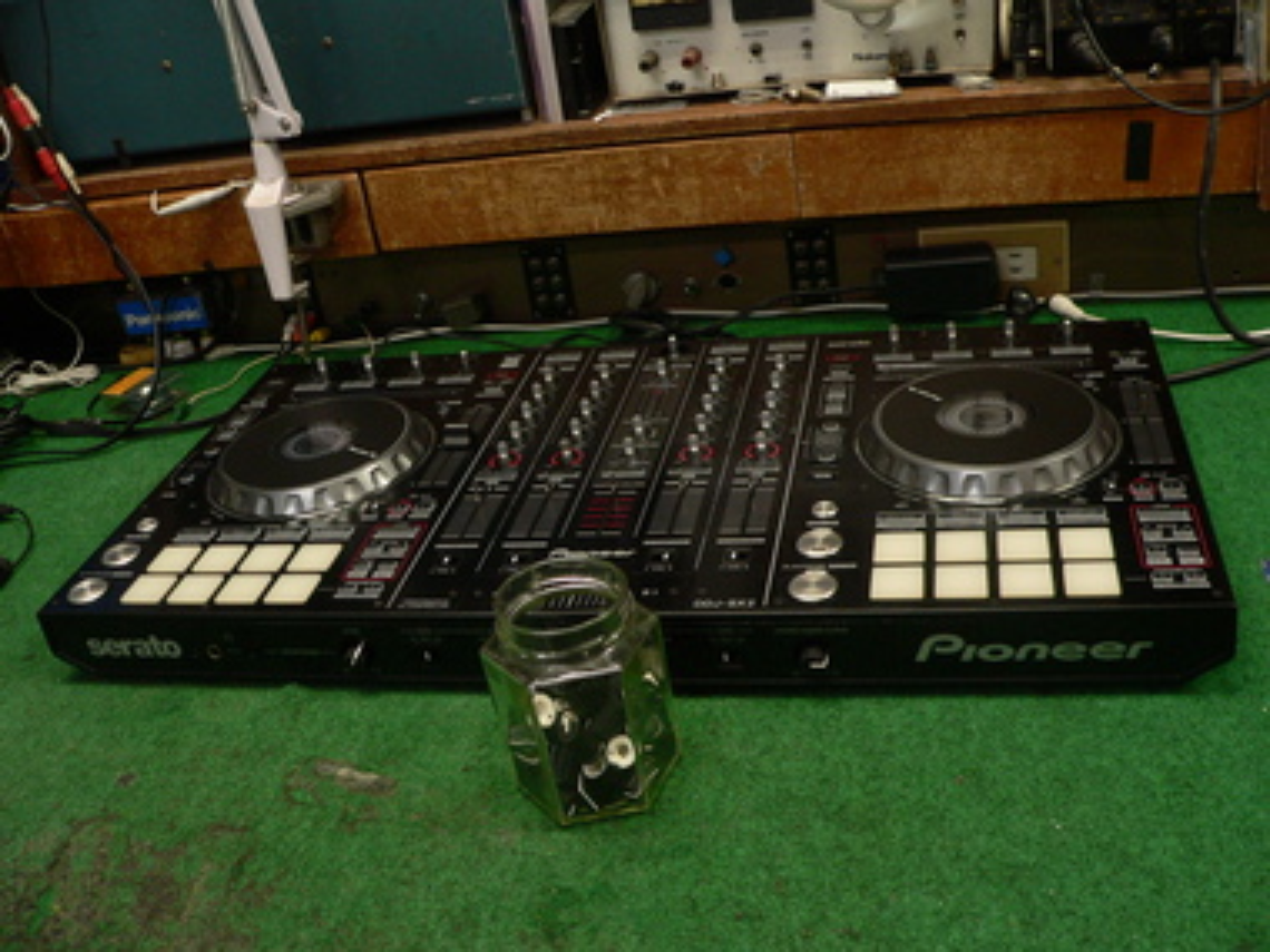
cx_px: 635
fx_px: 1321
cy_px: 476
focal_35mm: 36
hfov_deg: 51.4
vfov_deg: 39.7
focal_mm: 6
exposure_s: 1/30
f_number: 2.8
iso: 200
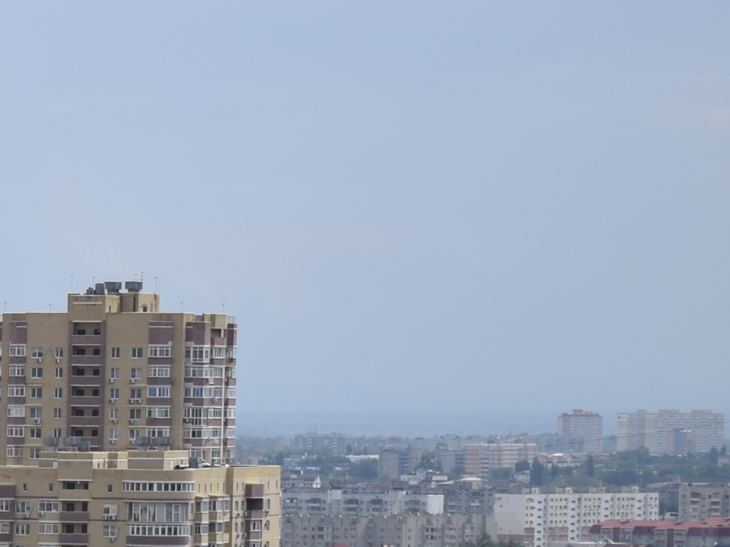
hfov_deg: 6.8
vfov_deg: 5.3
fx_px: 5842
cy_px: 631
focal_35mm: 277
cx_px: -897
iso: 100
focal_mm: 42
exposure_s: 1/500
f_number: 7.1
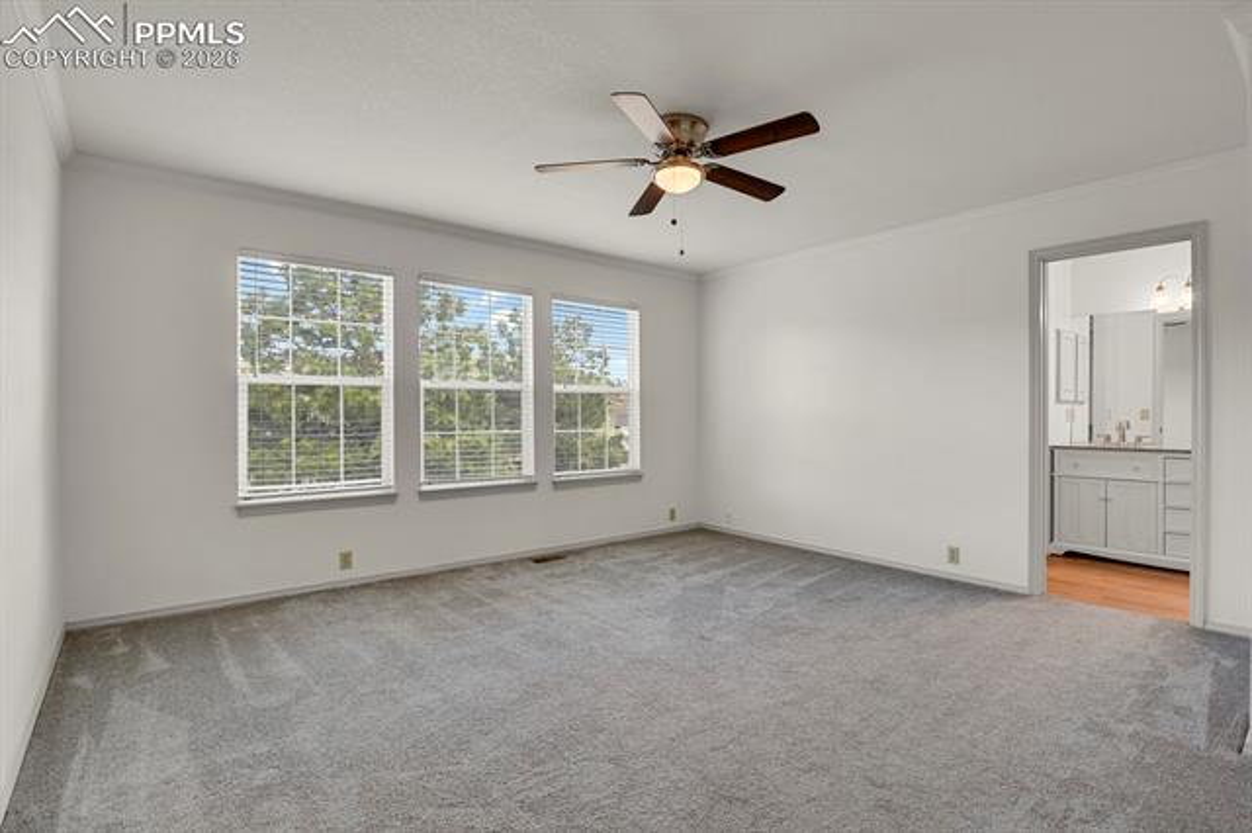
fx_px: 591
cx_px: 626
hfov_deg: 93.3
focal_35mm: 17
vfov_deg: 70.4
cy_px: 416
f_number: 8
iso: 1250
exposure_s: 1/20
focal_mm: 17
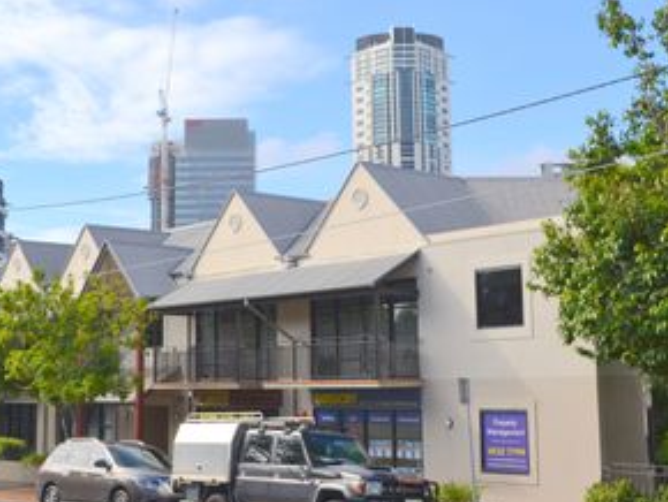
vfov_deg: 26.1
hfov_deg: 34.3
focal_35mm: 56
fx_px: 1082
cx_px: 293
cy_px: 211
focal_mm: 24
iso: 100
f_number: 10
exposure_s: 1/200
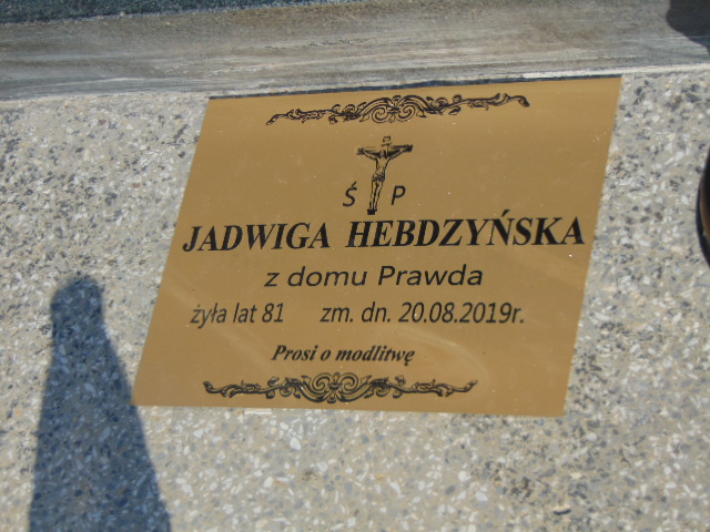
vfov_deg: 13.7
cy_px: 266
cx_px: 355
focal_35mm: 108
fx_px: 2215
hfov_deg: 18.2
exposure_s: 1/800
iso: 80
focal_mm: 19.4
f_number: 3.9
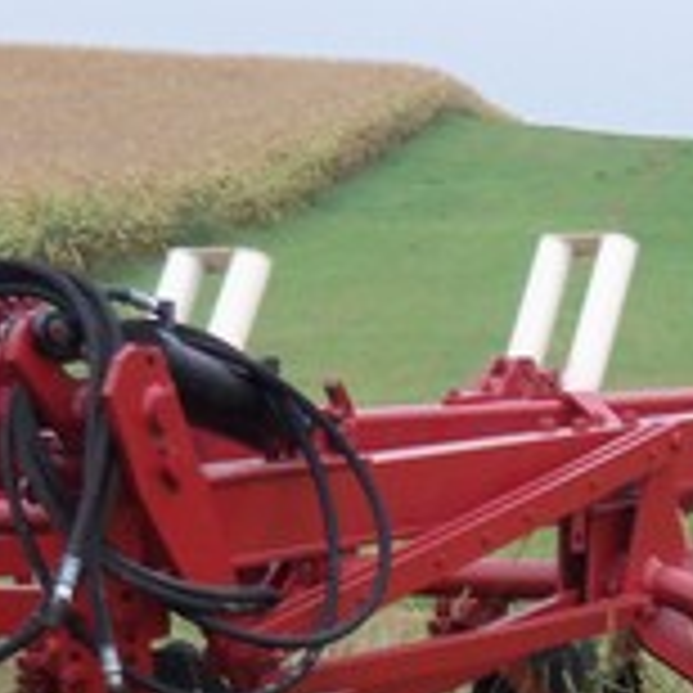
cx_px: 986
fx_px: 3465
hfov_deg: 11.1
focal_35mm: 153
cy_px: 585
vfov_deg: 11.4
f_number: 4.6
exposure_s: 1/60
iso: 100
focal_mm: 8.7
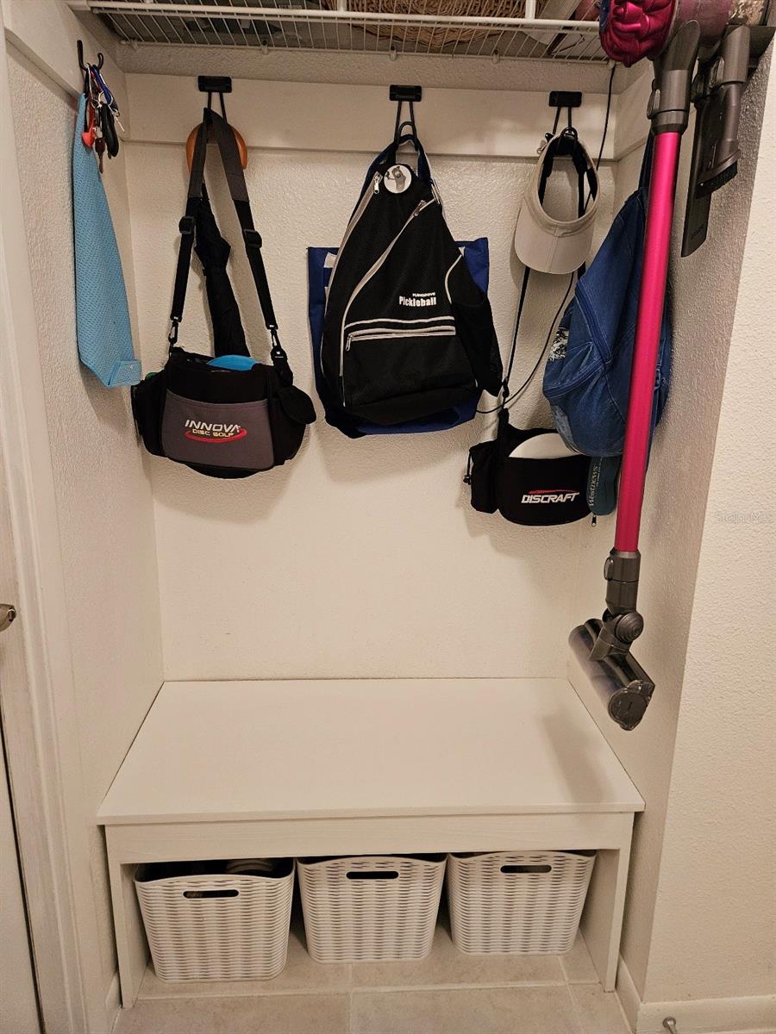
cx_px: 388
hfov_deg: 58.9
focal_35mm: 23
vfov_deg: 73.9
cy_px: 517
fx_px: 687
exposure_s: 1/120
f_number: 1.8
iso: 800
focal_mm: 5.4
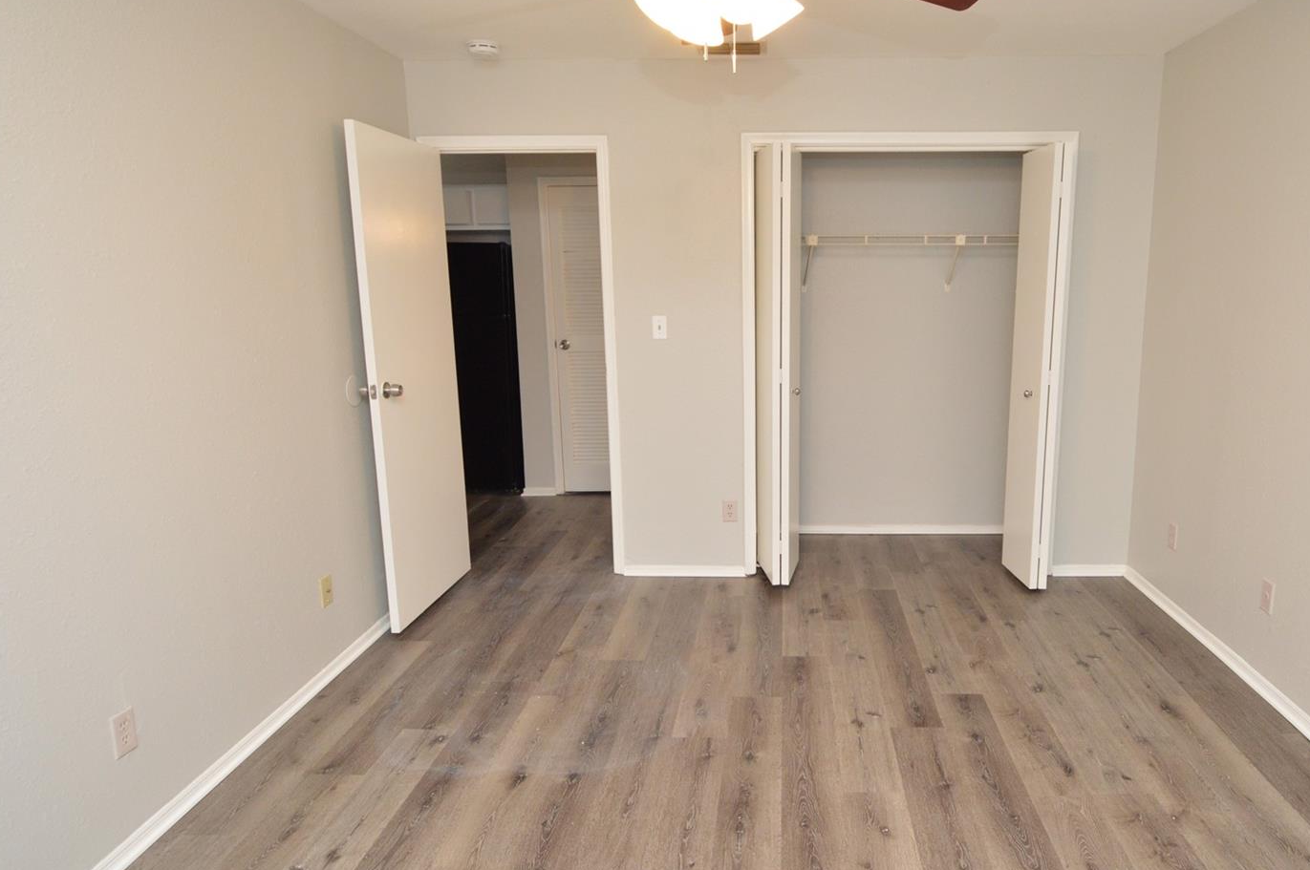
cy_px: 434
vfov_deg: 59.4
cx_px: 757
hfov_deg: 80.7
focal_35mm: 21
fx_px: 763
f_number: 4
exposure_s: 1/60
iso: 900
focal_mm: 12
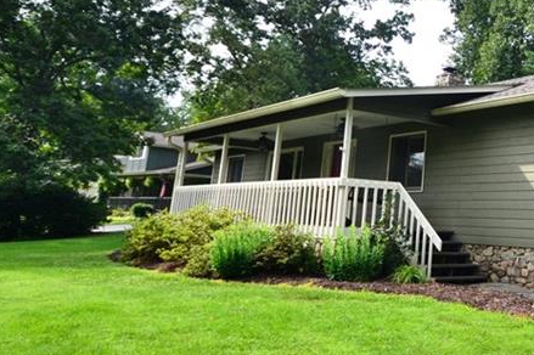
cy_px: 95
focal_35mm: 42
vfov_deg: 31.4
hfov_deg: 40.4
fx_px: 623
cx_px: 540
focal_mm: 12
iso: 400
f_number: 10
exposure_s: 1/250
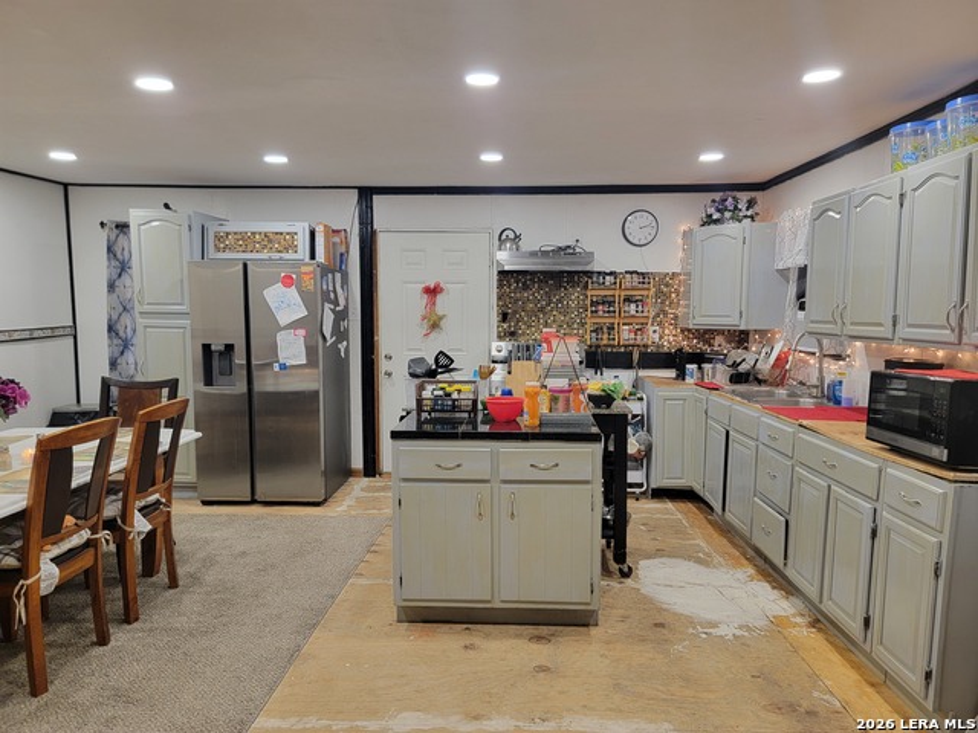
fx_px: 678
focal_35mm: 24
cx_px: 489
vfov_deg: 56.8
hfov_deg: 71.6
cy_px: 366
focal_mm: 6.7
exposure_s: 1/60
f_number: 1.8
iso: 200
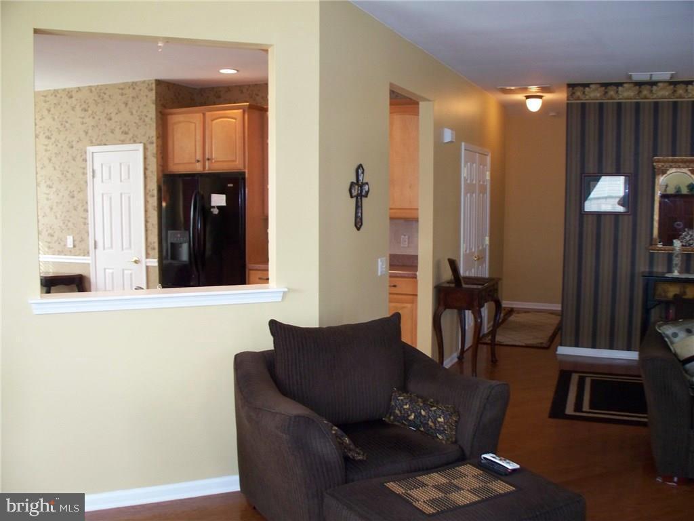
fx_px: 722
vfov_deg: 39.7
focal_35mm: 36
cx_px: 347
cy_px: 260
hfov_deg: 51.4
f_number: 2.8
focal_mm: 7.54
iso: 200
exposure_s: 1/50
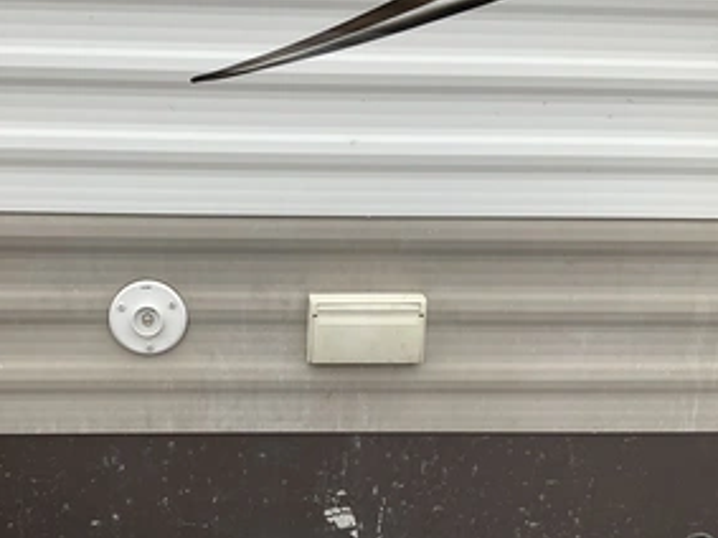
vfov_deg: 35.0
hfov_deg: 45.5
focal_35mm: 41
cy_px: 320
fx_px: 850
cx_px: 279
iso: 25
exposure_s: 1/568
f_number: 1.8
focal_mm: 3
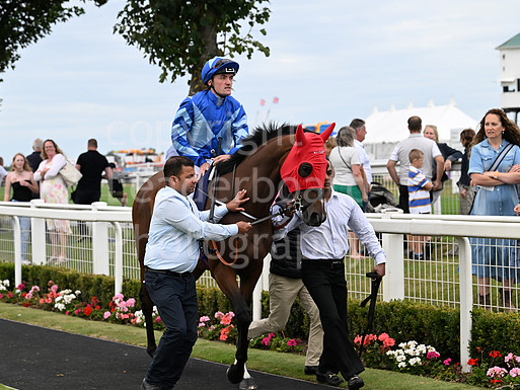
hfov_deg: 19.6
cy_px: 195
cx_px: 239
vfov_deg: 14.8
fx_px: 1503
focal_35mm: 100
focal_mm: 92
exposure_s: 1/1000
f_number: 5.6
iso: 800
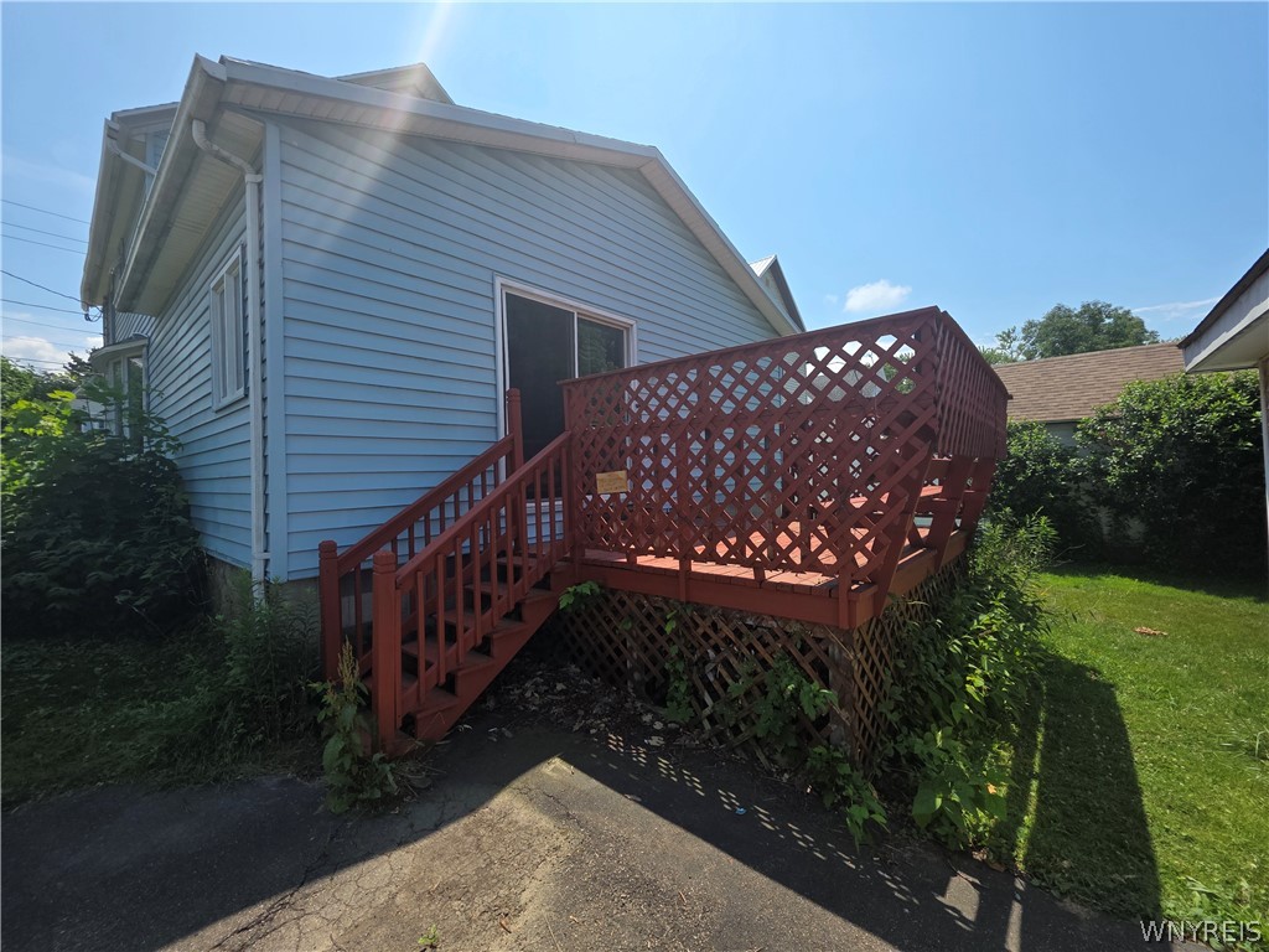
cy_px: 476
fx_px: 477
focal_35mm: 13
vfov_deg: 89.9
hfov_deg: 106.2
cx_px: 634
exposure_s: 1/1737
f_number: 1.9
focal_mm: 2.2
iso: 40
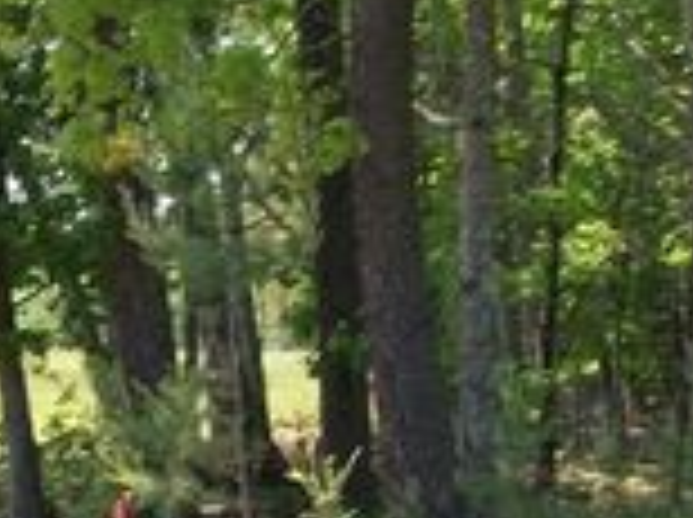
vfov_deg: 14.0
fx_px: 2079
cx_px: 378
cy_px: 534
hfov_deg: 18.9
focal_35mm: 104
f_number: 8.8
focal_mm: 5.7
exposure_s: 1/50
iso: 80
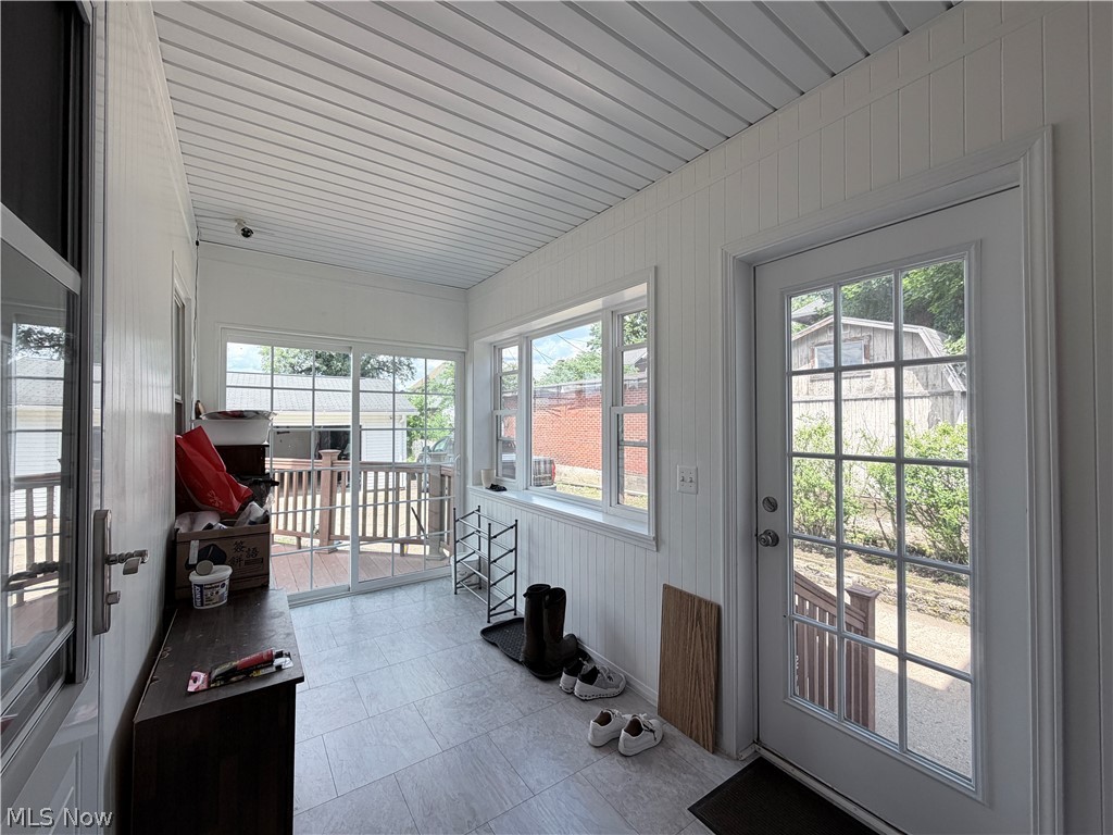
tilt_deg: +1.2
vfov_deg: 85.7
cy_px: 418
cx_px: 556
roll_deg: +0.3
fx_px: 450
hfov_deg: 102.1
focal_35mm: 14
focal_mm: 2.22
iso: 40
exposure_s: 1/205
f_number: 2.2
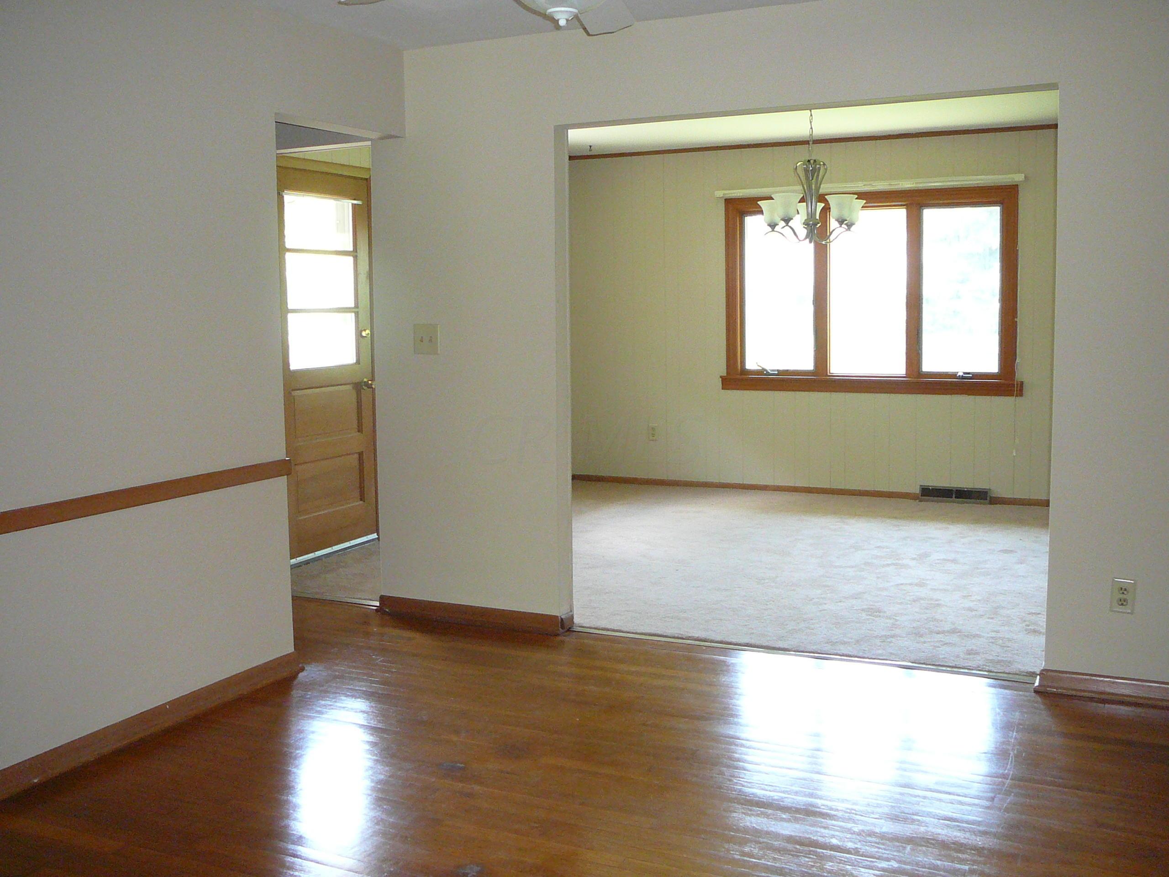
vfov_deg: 40.7
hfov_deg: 52.6
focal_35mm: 35
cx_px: 584
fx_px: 1182
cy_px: 438
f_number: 2.8
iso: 250
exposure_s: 1/30
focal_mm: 5.2
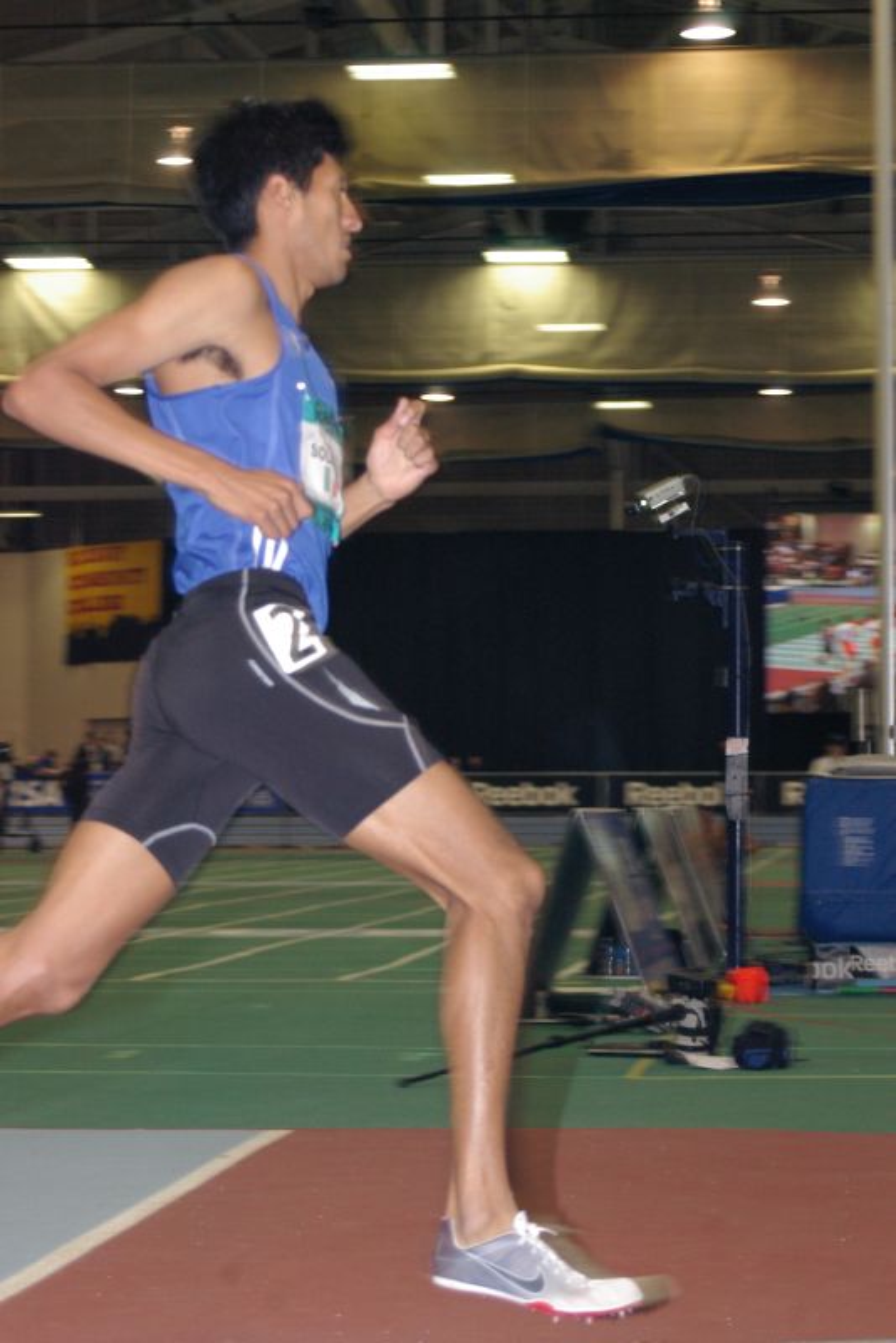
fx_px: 3804
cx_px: 448
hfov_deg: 13.4
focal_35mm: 102
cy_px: 672
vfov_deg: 20.0
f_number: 6.3
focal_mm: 68
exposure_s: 1/125
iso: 800
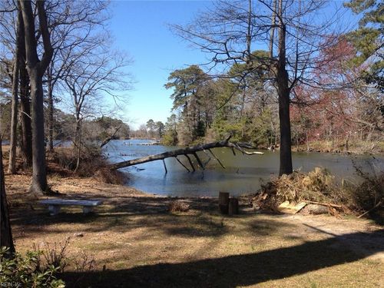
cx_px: 192
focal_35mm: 35
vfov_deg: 40.7
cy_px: 144
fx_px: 388
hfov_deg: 52.6
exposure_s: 1/836
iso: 50
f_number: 2.4
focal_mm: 4.28
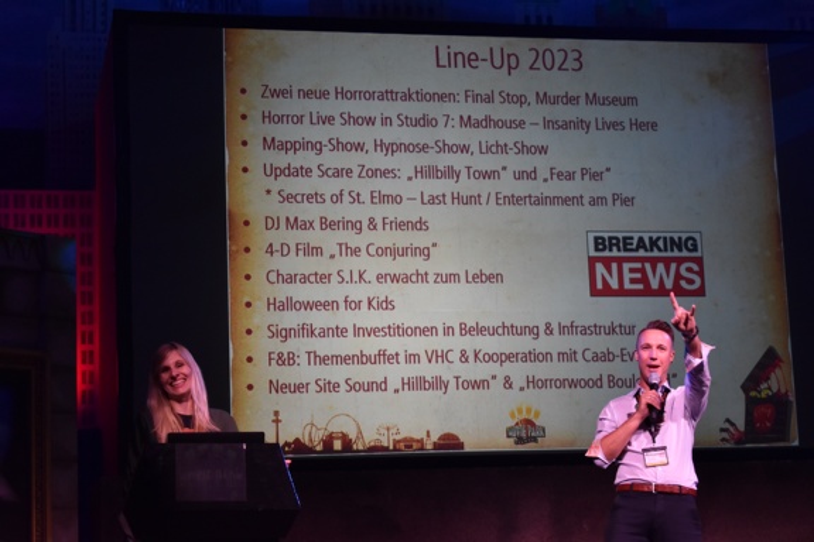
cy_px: 271
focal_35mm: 82
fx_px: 1865
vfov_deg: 16.6
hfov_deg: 24.6
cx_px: 407
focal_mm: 55
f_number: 6.3
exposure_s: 1/60
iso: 1250
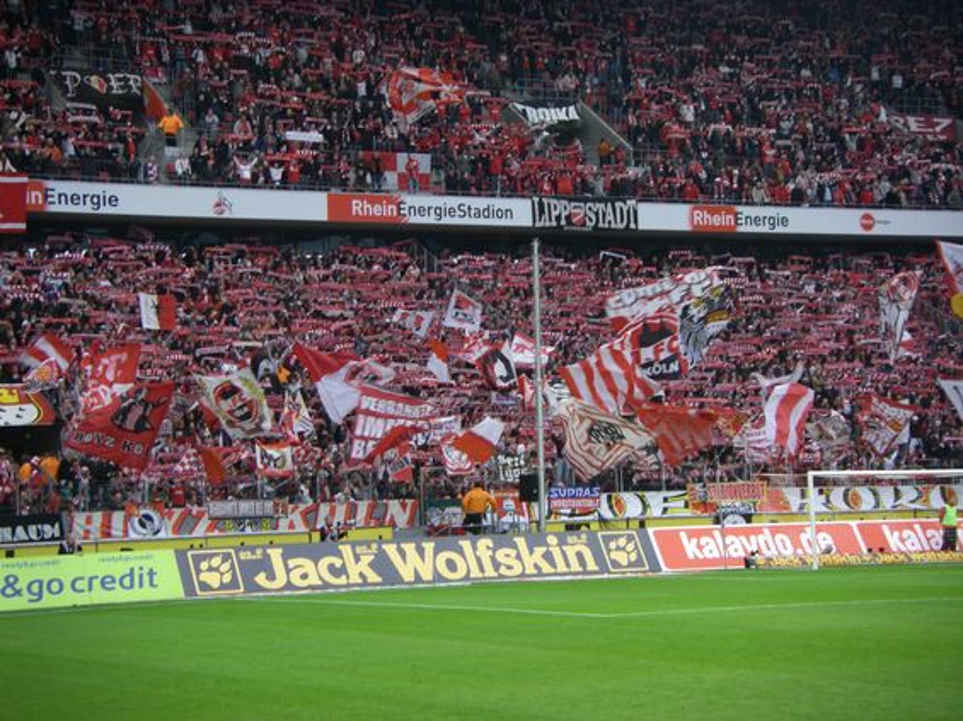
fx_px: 2419
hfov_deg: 22.5
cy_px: 360
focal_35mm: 87
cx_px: 482
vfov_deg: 17.0
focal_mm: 14.4
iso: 125
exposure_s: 1/80
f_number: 4
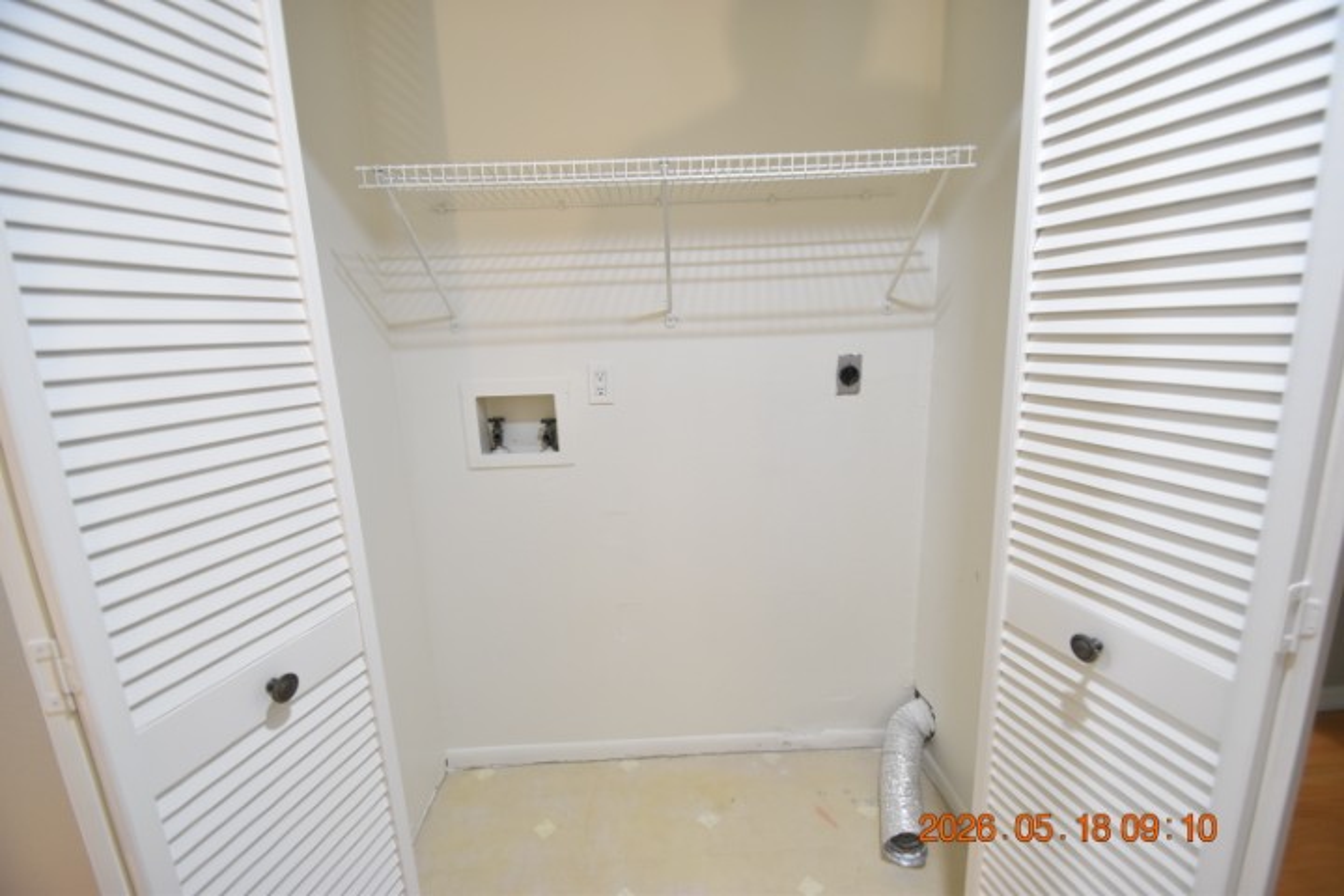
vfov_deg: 77.3
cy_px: 448
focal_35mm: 15
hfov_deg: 100.4
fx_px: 560
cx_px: 672
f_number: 3.5
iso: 800
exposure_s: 1/20
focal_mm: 10
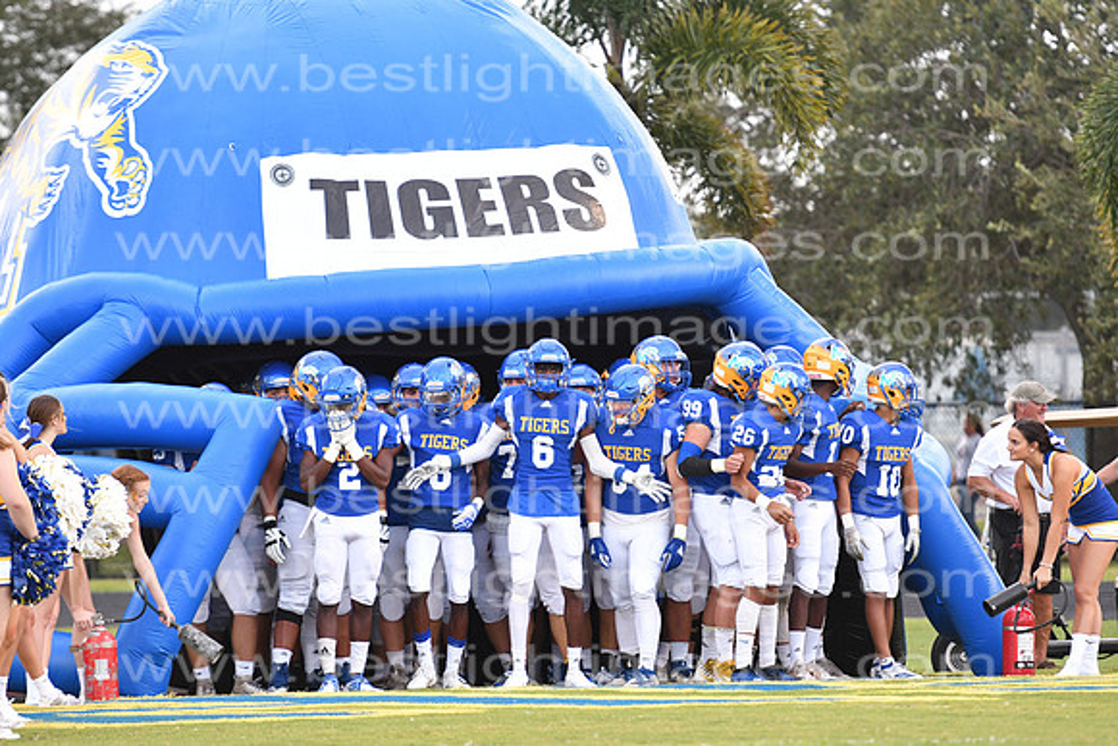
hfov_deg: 7.4
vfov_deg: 5.0
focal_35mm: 278
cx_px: 559
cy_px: 373
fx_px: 8620
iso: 800
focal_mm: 185
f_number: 3.2
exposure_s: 1/500
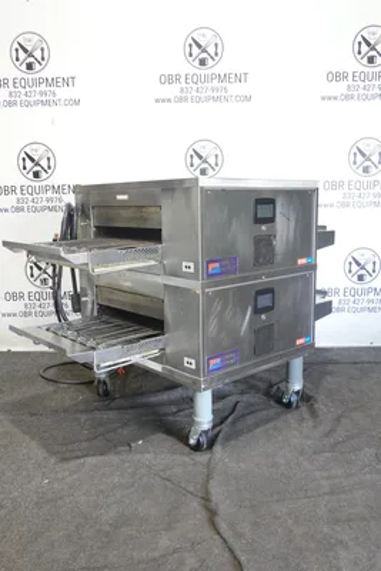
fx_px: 508
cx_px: 190
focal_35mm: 32
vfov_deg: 58.7
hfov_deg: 41.1
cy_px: 286
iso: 1000
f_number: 3.5
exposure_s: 1/40
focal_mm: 11.76
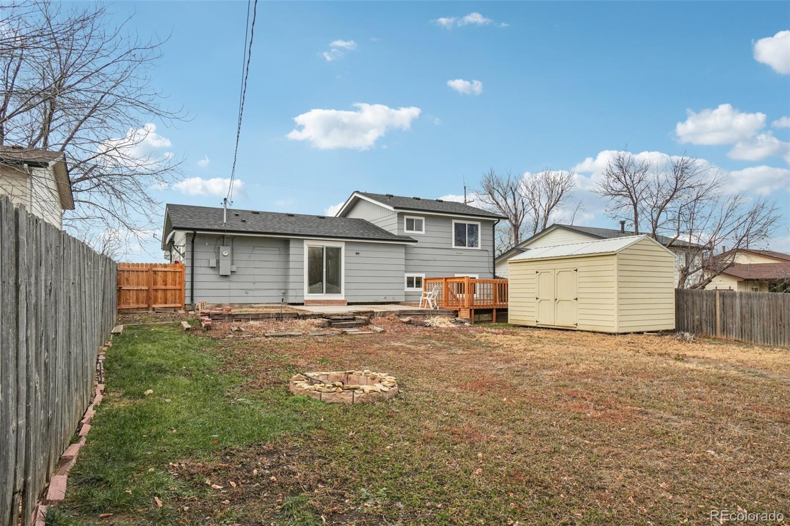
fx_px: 461
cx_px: 395
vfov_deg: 59.5
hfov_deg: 81.2
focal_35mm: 21
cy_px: 263
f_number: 8
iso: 400
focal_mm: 14
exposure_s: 1/800
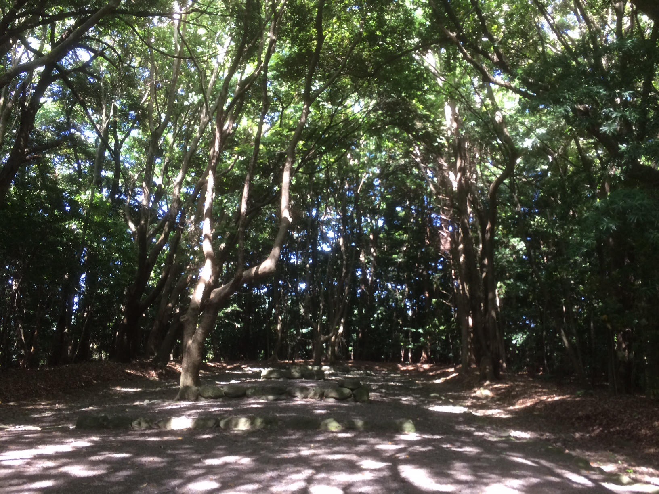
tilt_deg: +11.9
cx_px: 330
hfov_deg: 61.7
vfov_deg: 48.2
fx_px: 552
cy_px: 247
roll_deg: -1.0
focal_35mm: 29
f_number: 2.2
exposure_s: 1/30
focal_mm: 4.15
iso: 32
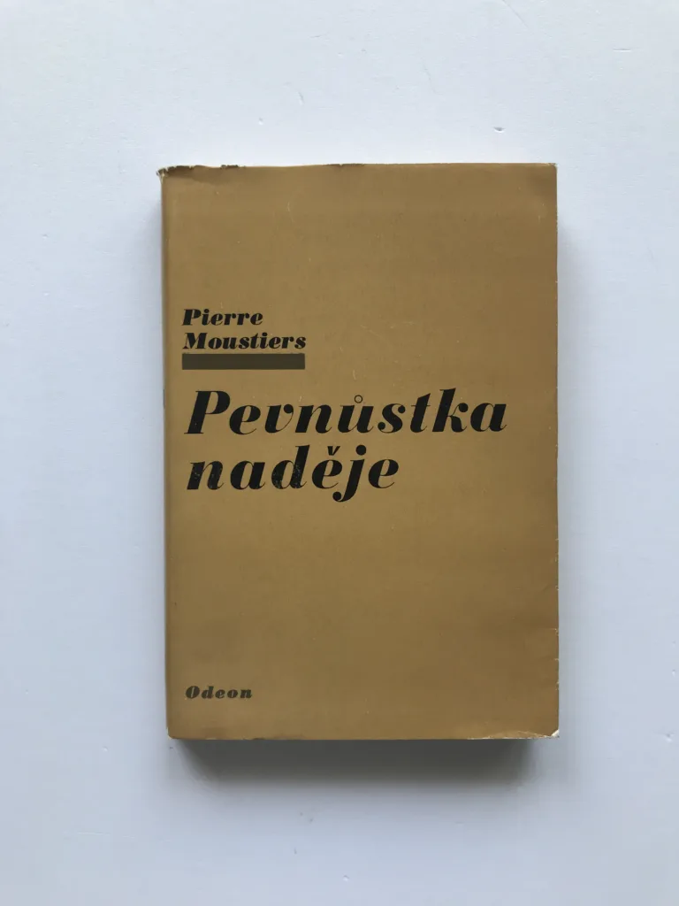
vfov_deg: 63.4
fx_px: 732
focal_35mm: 28
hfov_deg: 49.7
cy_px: 453
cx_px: 340
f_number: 1.8
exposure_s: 1/100
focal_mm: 3.99
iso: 40
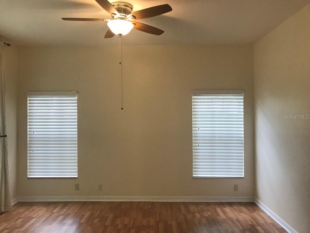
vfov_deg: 49.7
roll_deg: +0.1
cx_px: 155
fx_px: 251
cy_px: 116
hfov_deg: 63.4
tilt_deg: +0.8
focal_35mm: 28
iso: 25
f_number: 1.8
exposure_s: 1/30
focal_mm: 3.99
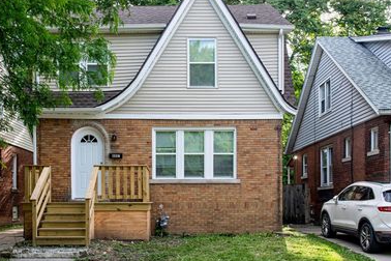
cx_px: 149
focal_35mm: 41
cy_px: 128
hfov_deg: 47.0
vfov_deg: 32.6
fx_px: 445
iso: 200
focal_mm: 31
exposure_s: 1/80
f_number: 8
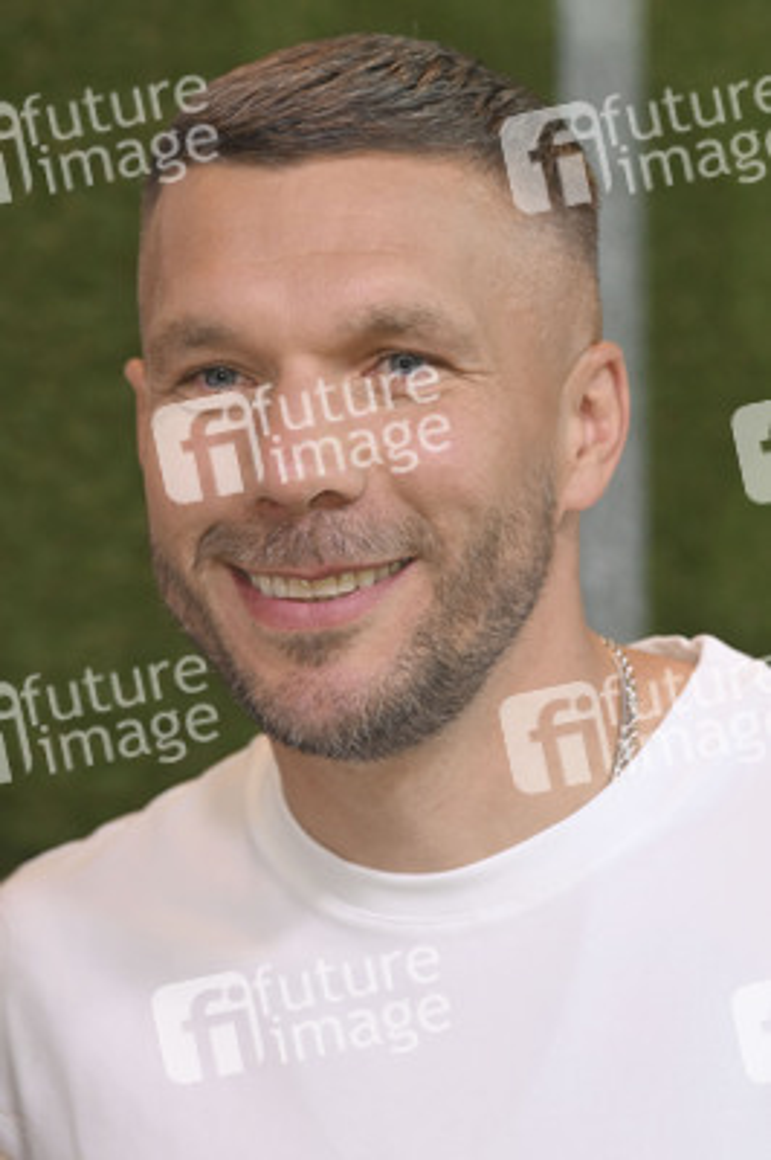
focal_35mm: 150
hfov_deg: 9.1
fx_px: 4827
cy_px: 580
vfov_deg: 13.7
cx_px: 386
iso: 800
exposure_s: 1/250
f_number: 4
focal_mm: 150
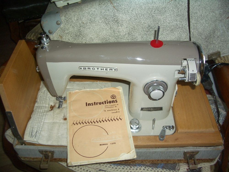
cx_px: 114
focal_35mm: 35
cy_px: 86
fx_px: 232
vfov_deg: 40.7
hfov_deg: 52.6
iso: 100
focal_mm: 5.8
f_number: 2.6
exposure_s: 1/60
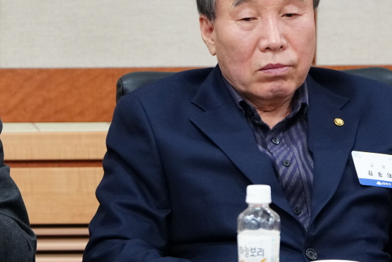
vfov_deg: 3.6
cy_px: 221
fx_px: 4151
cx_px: -197
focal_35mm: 381
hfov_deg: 5.4
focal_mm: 118
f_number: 4
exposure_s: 1/160
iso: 2500
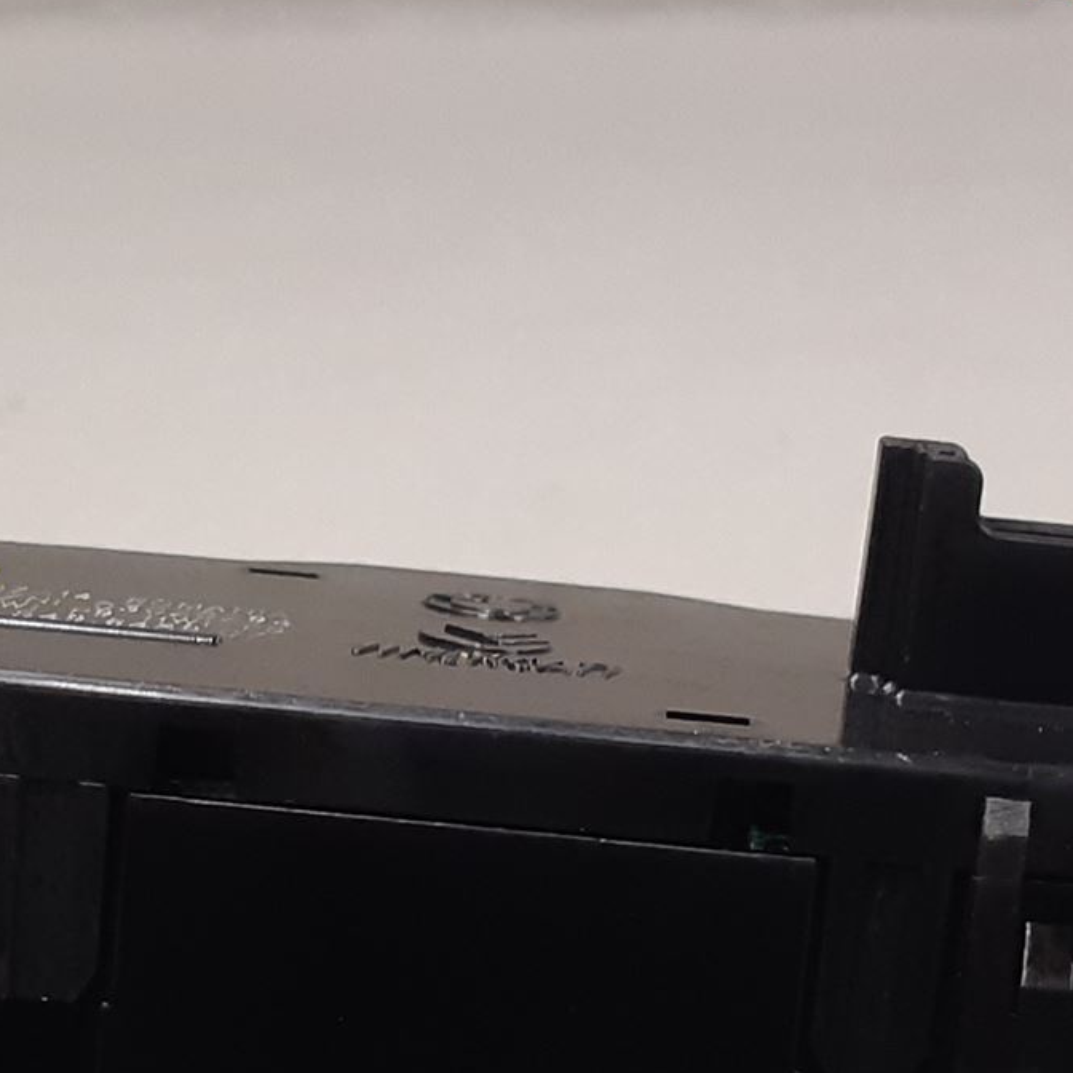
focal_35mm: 70
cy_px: 952
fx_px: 2455
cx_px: 374
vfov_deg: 24.0
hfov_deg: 24.6
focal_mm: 3.93
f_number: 1.7
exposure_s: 1/50
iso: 160
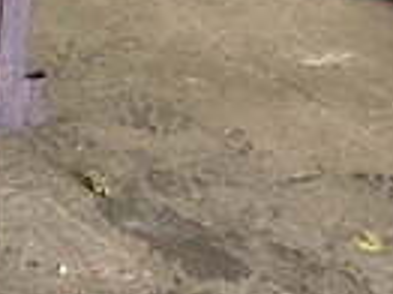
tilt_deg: -14.7
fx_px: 1803
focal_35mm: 159
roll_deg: +0.5
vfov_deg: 8.7
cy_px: -342
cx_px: -711
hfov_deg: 10.0
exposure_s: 1/60
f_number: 1.8
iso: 100
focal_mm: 4.25
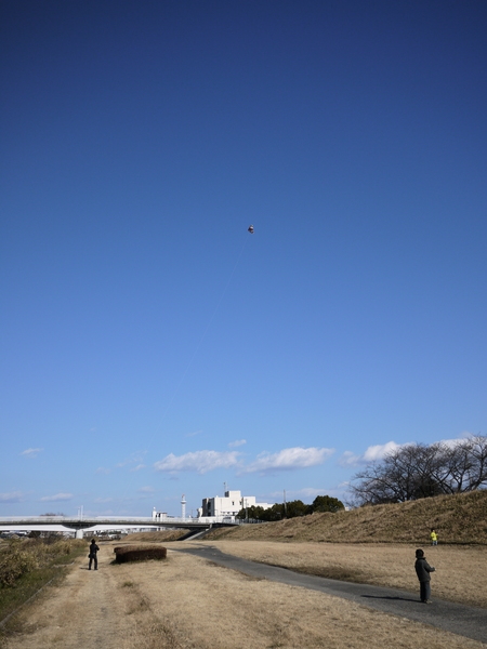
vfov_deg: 63.4
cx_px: 244
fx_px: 525
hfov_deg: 49.7
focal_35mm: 28
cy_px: 324
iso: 100
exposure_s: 1/2000
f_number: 4
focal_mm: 14
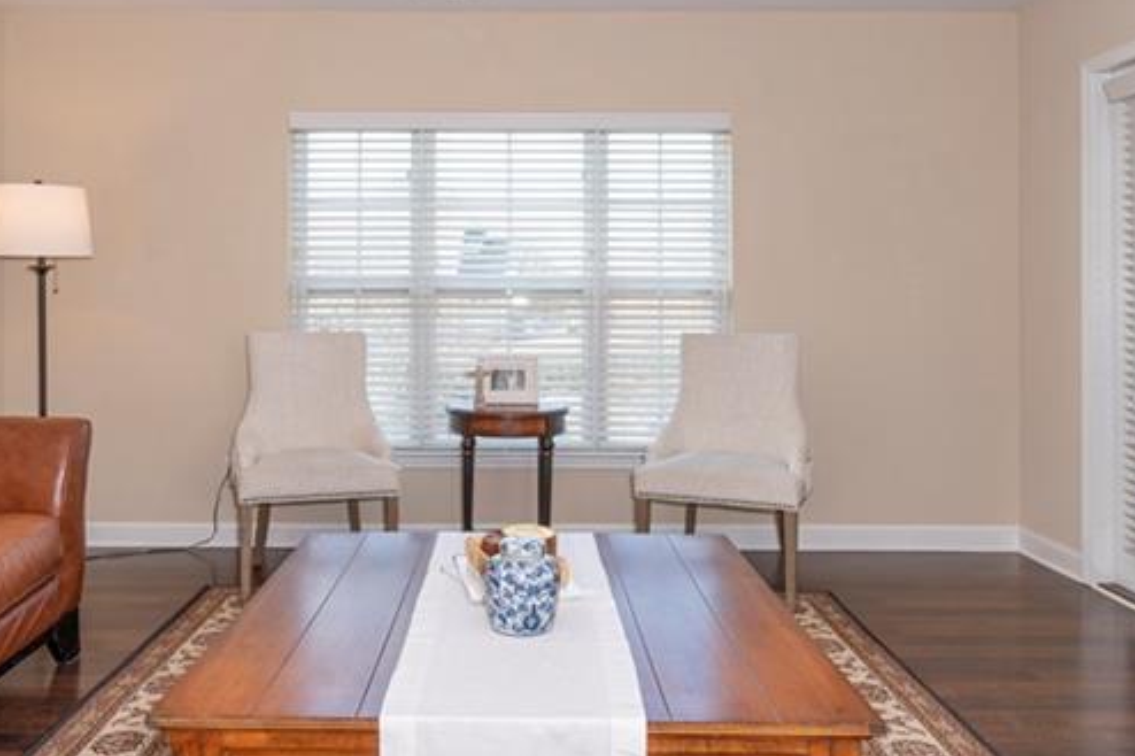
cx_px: 501
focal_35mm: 29
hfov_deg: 63.5
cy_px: 291
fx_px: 914
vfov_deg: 44.6
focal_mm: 14
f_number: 8
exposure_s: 1/60
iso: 400
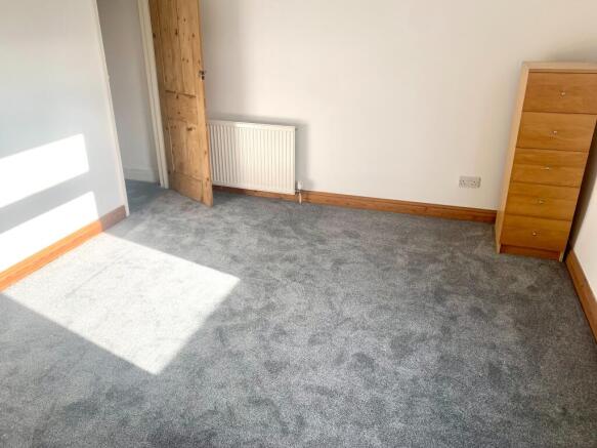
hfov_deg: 67.3
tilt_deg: -24.8
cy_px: 224
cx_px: 298
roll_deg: +0.3
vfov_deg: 53.0
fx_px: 448
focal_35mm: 26
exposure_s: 1/388
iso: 25
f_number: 1.8
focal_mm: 4.25
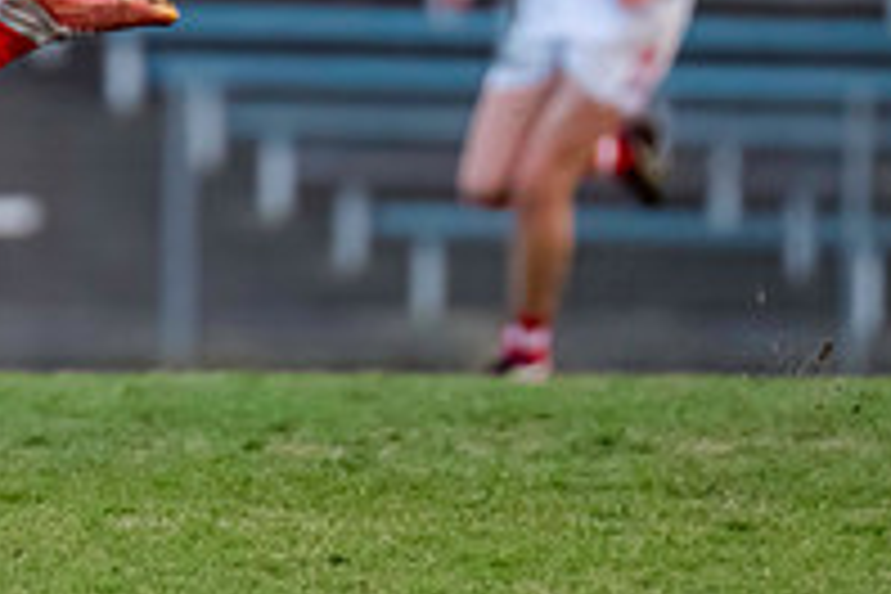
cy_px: -241
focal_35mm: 1786
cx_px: -83
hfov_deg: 1.2
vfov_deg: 0.8
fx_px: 44200
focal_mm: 420
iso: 2200
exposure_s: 1/1600
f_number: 4
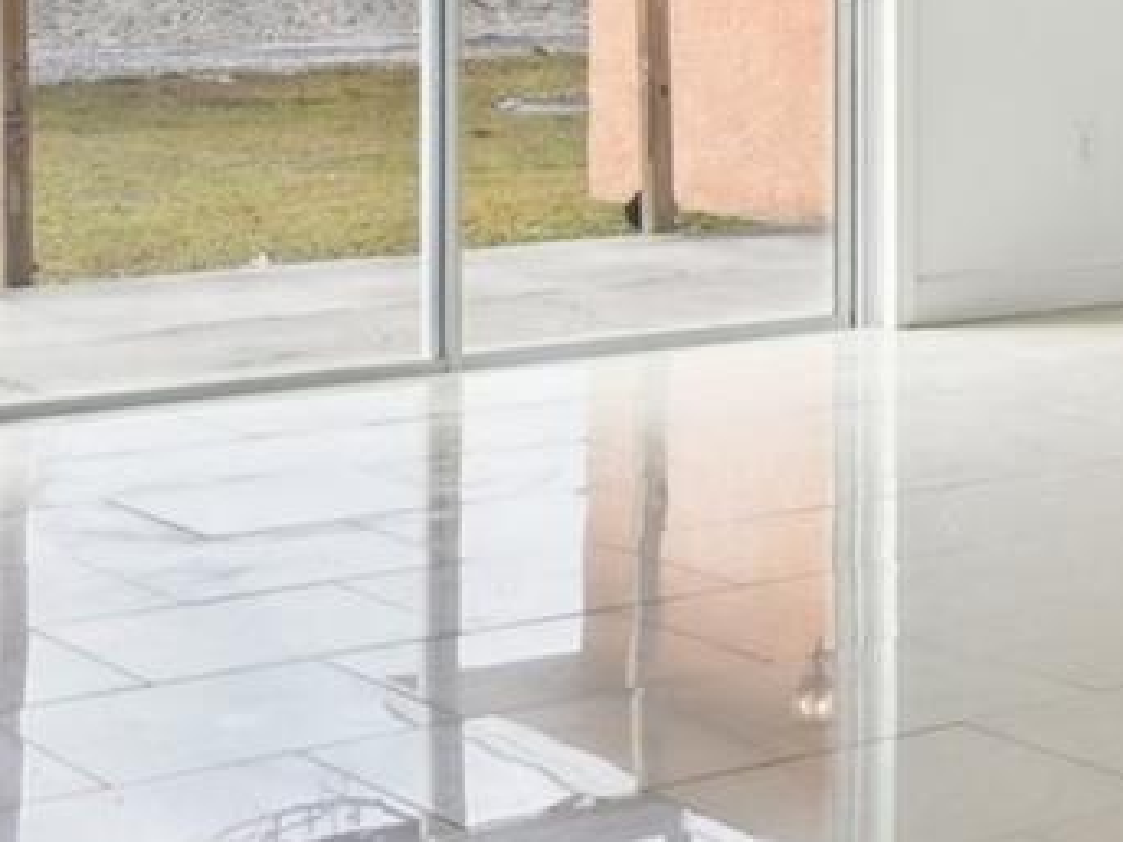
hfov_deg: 19.4
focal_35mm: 94
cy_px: -165
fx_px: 3048
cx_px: 1434
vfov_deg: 15.2
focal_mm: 21
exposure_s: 1/250
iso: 400
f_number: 8
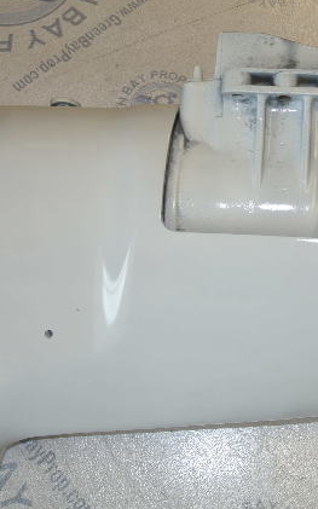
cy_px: 254
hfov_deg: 28.1
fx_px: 624
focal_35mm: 45
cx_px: 242
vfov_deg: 44.4
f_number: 6.3
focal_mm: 11
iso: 200
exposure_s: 1/60
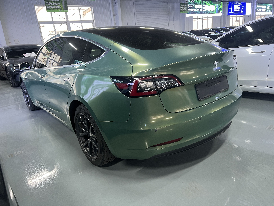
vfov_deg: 53.1
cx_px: 137
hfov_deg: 67.3
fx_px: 206
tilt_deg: -17.6
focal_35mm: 26
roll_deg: +6.4
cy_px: 103
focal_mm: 5.7
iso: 125
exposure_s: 1/49
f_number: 1.5
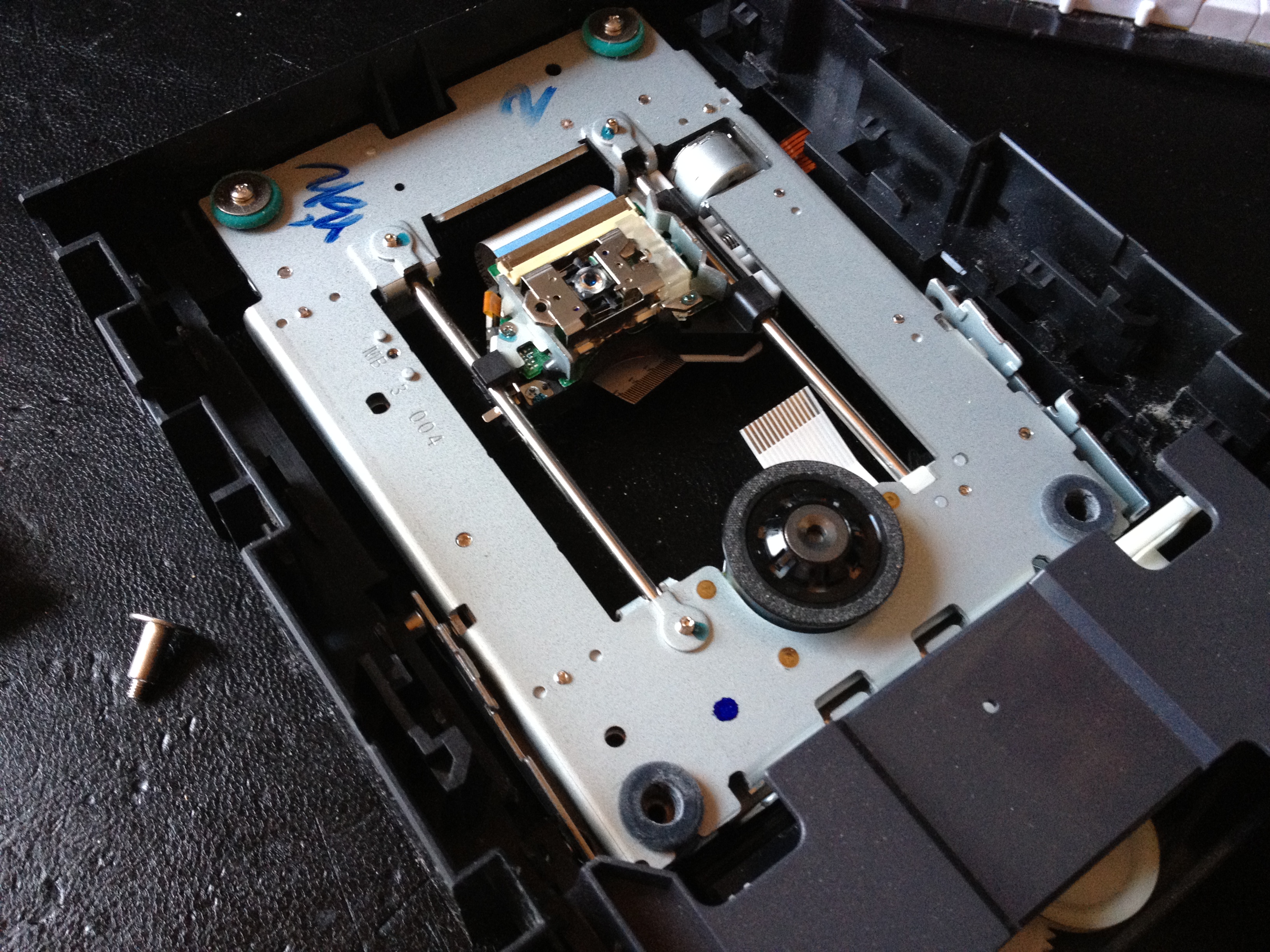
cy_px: 476
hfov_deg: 52.6
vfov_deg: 40.7
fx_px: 1284
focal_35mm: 35
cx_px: 635
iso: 250
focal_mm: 4.28
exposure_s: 1/20
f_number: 2.4
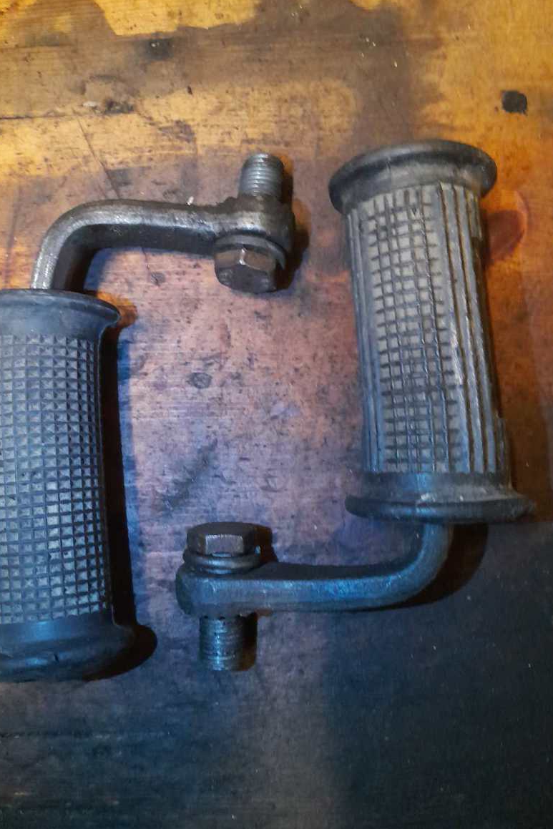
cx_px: 255
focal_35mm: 28
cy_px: 402
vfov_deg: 65.5
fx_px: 645
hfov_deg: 46.4
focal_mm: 4
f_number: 1.8
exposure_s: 1/17
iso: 640
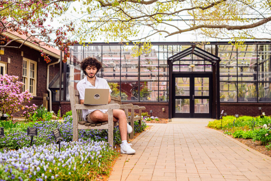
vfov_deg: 27.0
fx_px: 376
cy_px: 90
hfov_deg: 39.6
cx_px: 136
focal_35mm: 50
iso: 100
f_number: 4
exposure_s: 1/250
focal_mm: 50
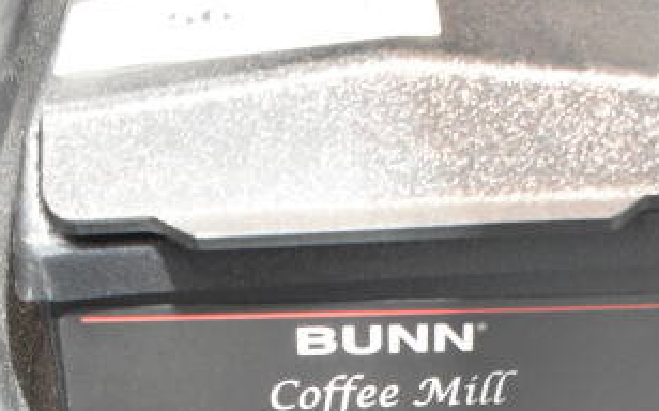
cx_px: 400
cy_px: 734
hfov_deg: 20.8
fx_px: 1795
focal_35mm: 100
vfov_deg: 12.0
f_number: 3.8
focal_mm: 22
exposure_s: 1/40
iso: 4000
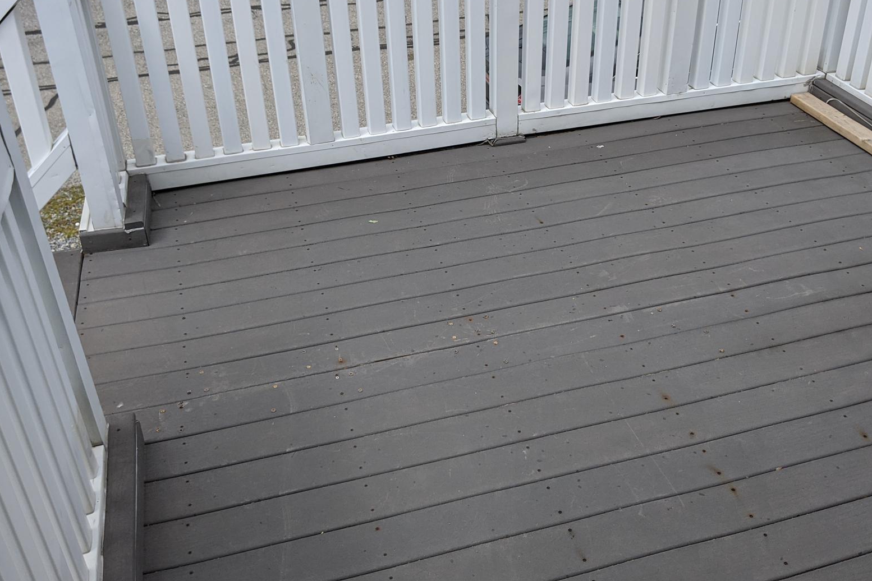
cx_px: 473
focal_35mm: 37
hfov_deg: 51.8
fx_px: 896
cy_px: 226
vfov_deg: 35.8
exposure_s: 1/2611
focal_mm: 4.44
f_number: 1.8
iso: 51
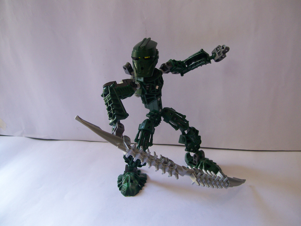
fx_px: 313
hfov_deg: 51.4
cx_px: 150
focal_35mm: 36
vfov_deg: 39.7
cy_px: 113
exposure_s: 1/54.7
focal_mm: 6
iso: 80
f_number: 2.7
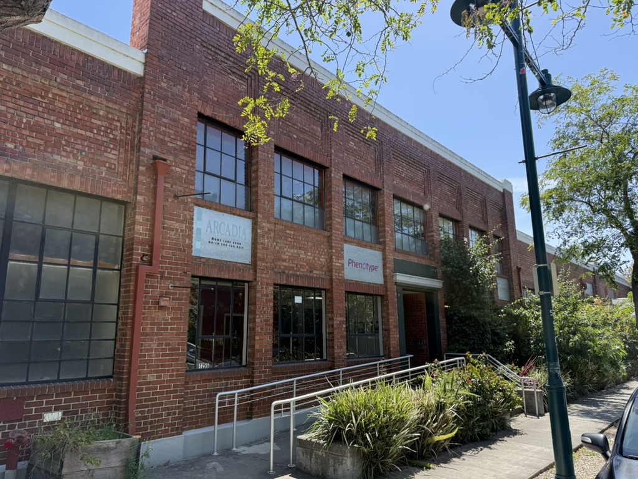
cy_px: 240
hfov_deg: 71.6
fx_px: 442
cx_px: 319
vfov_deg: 56.8
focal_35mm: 24
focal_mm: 6.76
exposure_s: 1/1689
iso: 100
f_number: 1.78
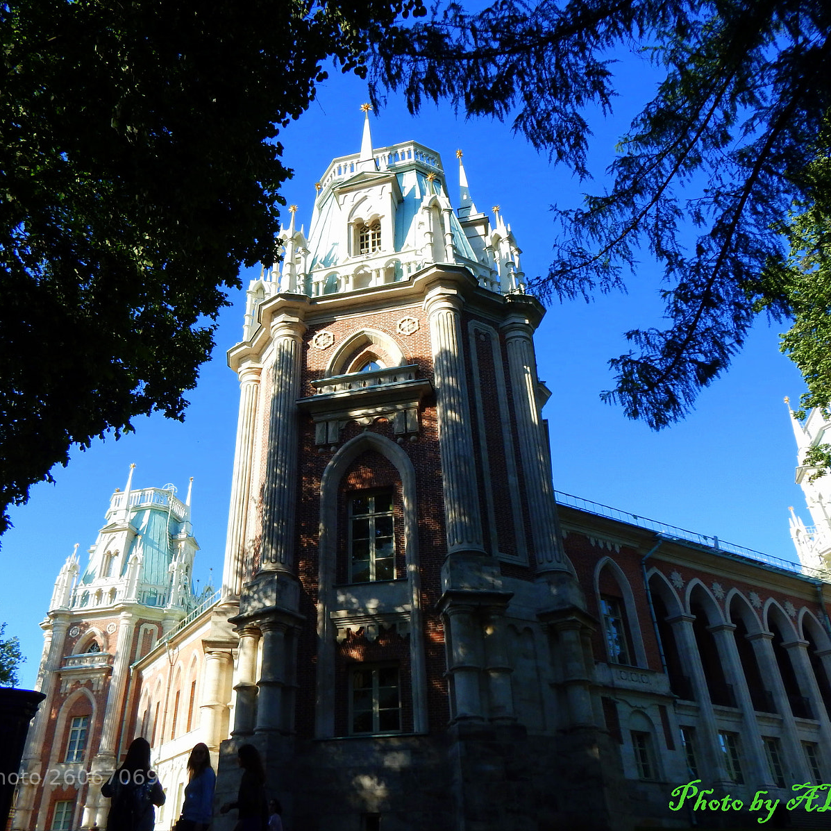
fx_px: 706
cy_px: 415
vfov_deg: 60.9
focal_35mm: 26
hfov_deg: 60.8
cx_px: 364
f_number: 3
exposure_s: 1/1000
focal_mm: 4
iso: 125
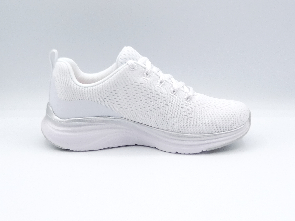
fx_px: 426
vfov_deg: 29.1
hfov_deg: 38.2
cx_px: 148
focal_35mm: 50
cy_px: 110
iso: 100
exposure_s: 1/250
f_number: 4
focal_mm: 5.1
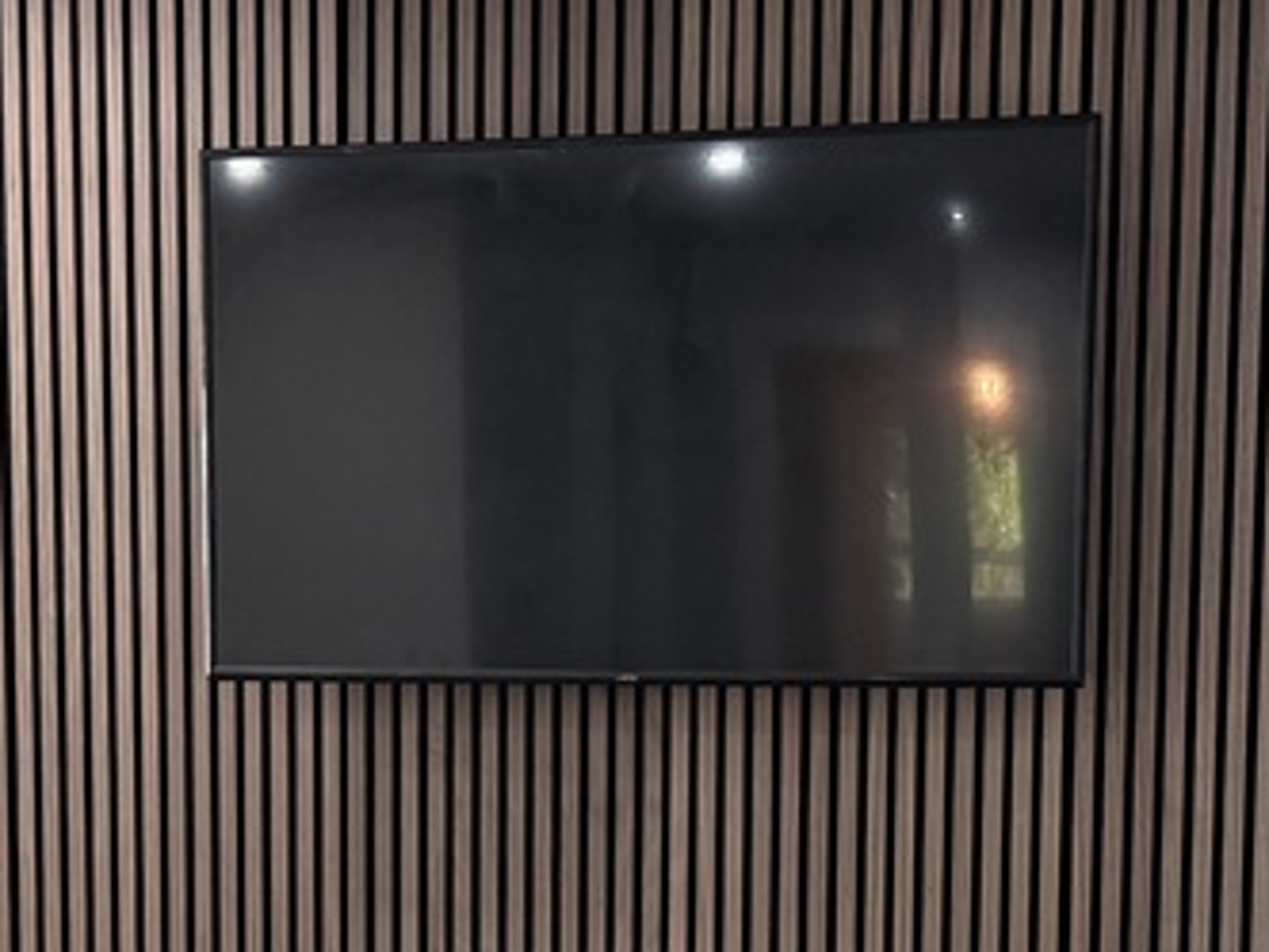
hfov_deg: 18.9
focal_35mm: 104
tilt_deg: -7.3
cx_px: 527
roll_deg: -0.6
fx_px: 3813
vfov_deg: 13.8
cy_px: 1147
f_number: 1.78
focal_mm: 6.76
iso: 200
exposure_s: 1/82
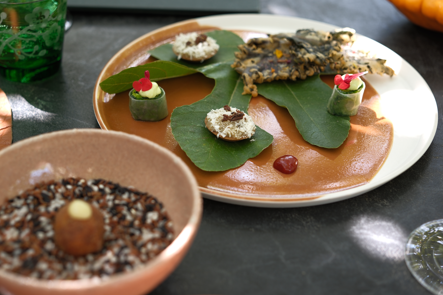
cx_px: 177
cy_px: 117
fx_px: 751
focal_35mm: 61
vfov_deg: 22.2
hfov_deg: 32.8
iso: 100
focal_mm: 33
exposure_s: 1/125
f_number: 2.2
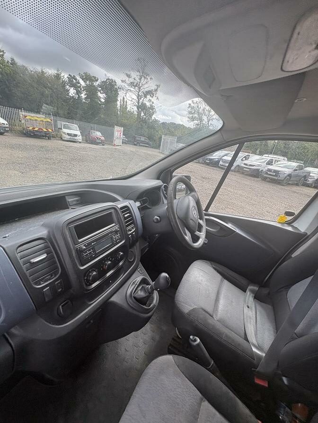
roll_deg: -10.8
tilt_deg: -22.4
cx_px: 159
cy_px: 212
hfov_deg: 85.7
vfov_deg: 102.1
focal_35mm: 14
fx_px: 171
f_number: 2.2
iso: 40
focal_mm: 2.22
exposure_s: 1/238
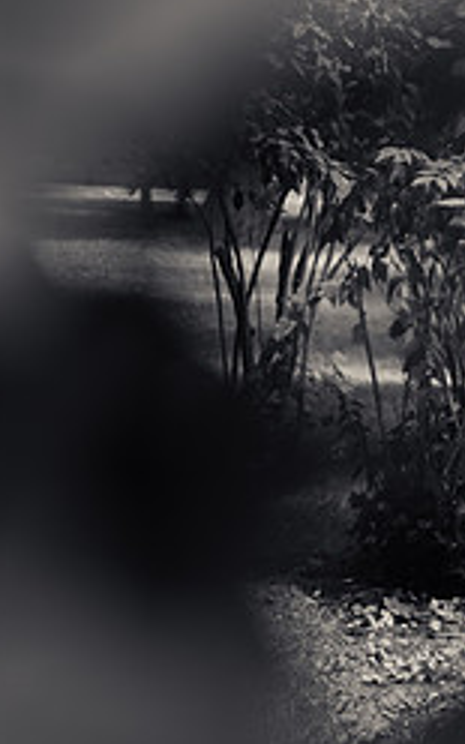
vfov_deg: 12.5
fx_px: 3386
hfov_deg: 7.9
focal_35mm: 167
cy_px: 452
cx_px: 324
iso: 200
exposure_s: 1/640
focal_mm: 70
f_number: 2.8
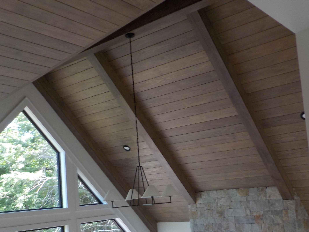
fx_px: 384
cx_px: 150
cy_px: 166
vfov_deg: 33.1
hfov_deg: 43.8
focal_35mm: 43
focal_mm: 4.1
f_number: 3.3
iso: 125
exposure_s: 1/40
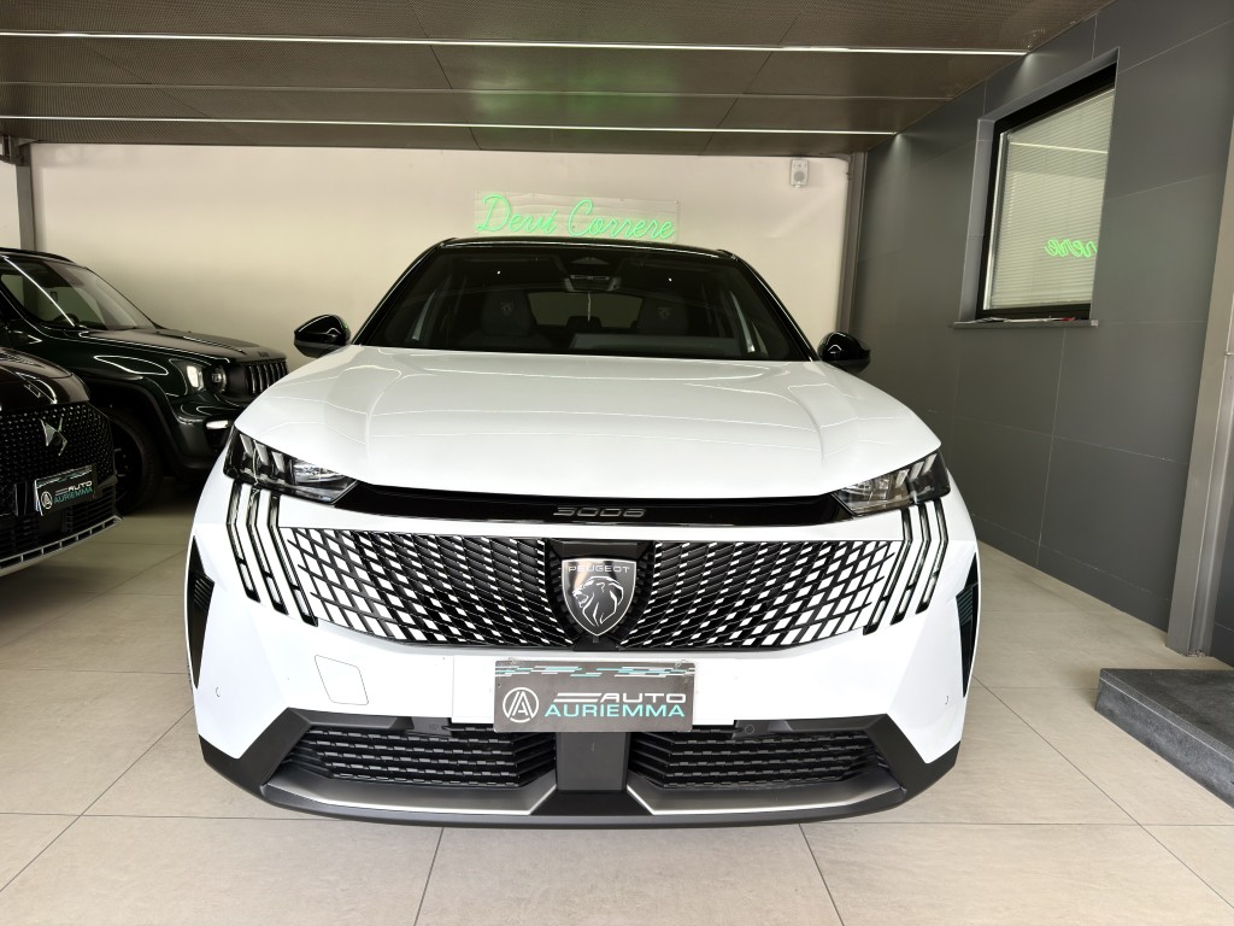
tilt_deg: -8.2
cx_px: 617
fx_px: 856
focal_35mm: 24
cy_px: 463
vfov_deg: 56.8
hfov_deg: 71.6
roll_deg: -1.8
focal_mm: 6.76
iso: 50
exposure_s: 1/121
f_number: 1.78
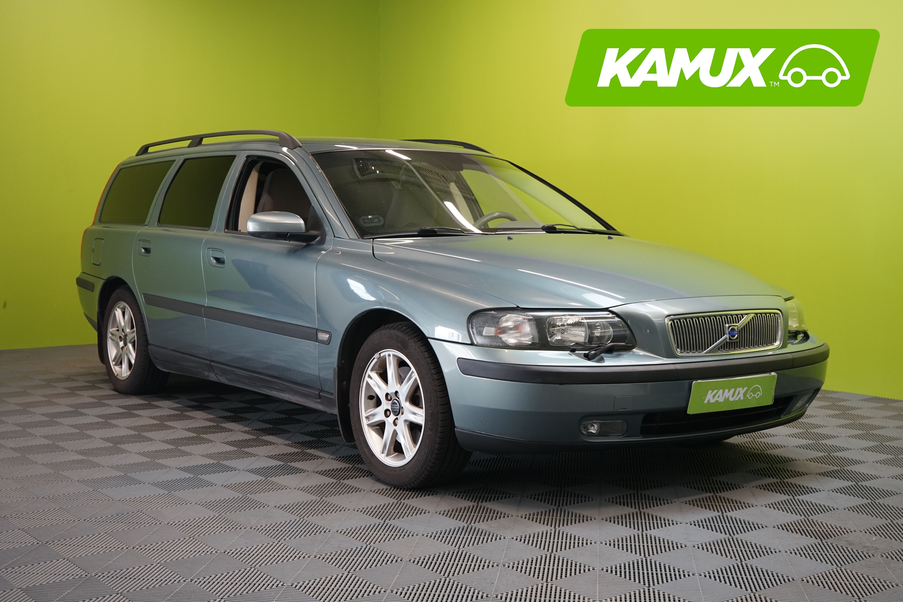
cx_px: 452
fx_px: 1129
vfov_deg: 29.9
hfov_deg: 43.6
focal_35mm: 45
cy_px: 301
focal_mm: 45
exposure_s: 1/30
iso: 1250
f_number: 6.3
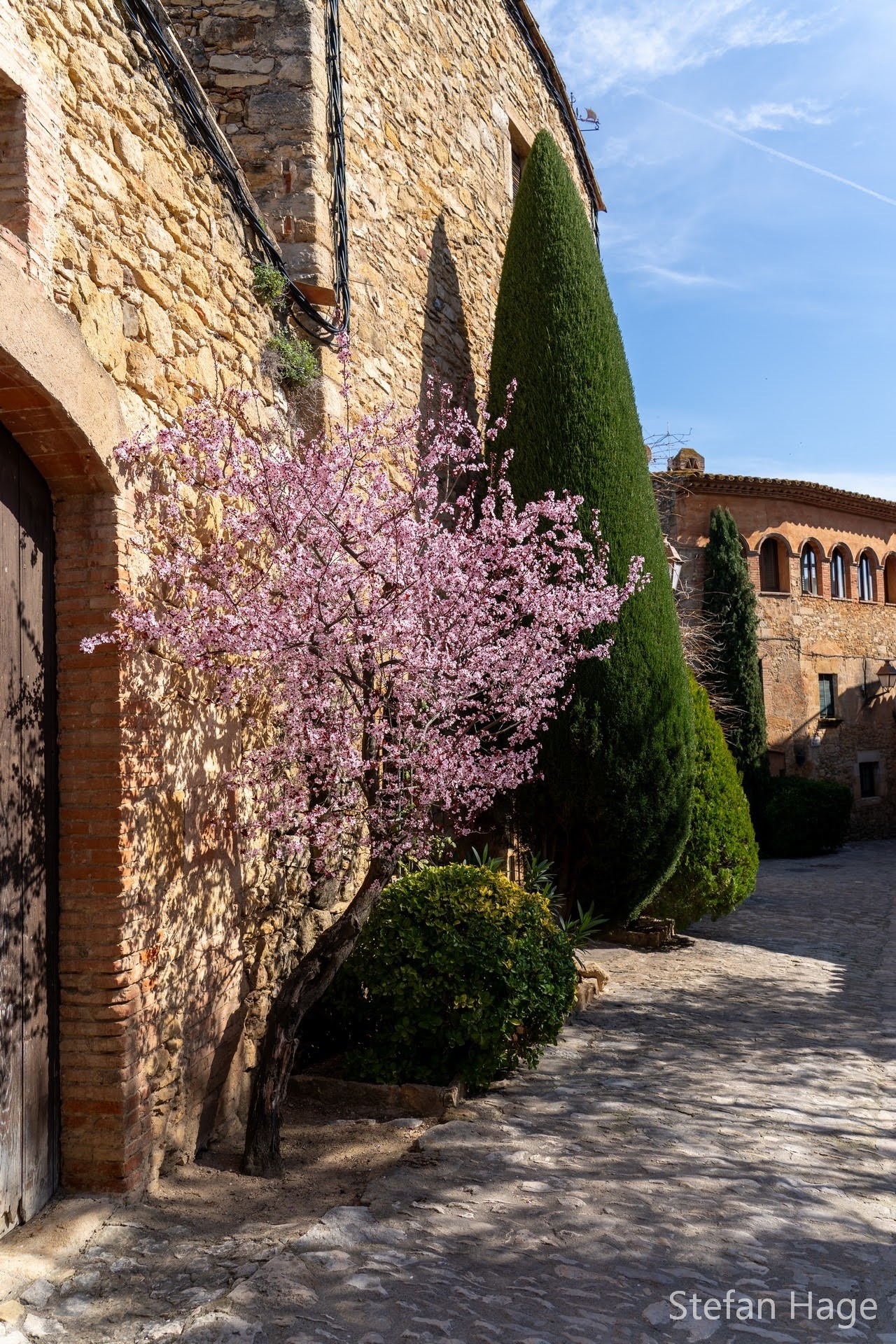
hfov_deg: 49.6
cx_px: 448
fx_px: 971
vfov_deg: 69.4
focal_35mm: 26
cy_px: 672
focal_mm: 26
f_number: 4.5
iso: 100
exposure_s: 1/400
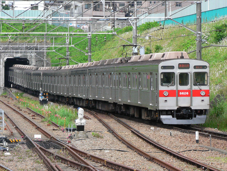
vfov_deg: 7.1
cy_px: 86
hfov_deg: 9.5
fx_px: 1371
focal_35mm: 209
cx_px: 114
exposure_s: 1/400
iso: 200
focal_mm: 34.8
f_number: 5.6
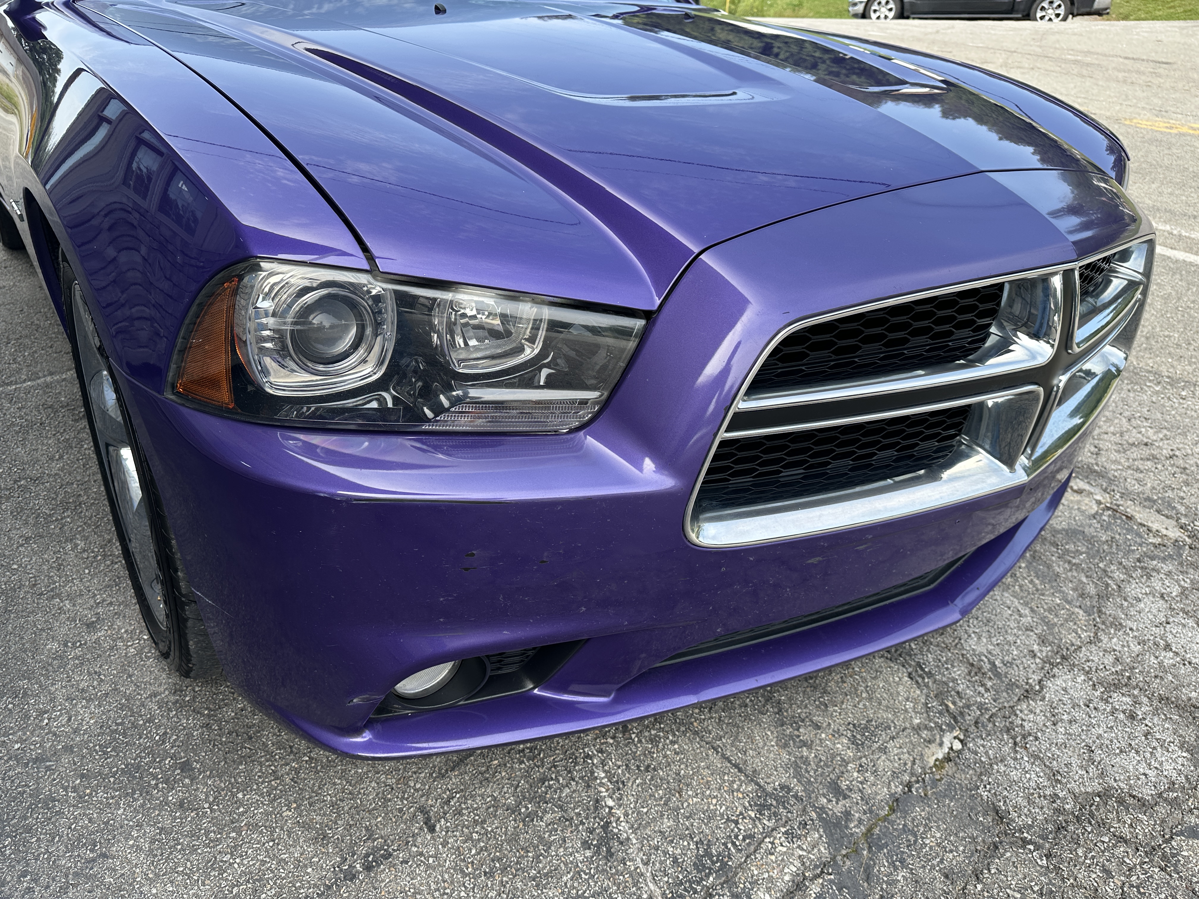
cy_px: 450
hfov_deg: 71.6
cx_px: 600
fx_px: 831
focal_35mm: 24
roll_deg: -1.0
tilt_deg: -25.6
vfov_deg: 56.8
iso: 80
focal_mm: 6.86
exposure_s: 1/704
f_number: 1.78
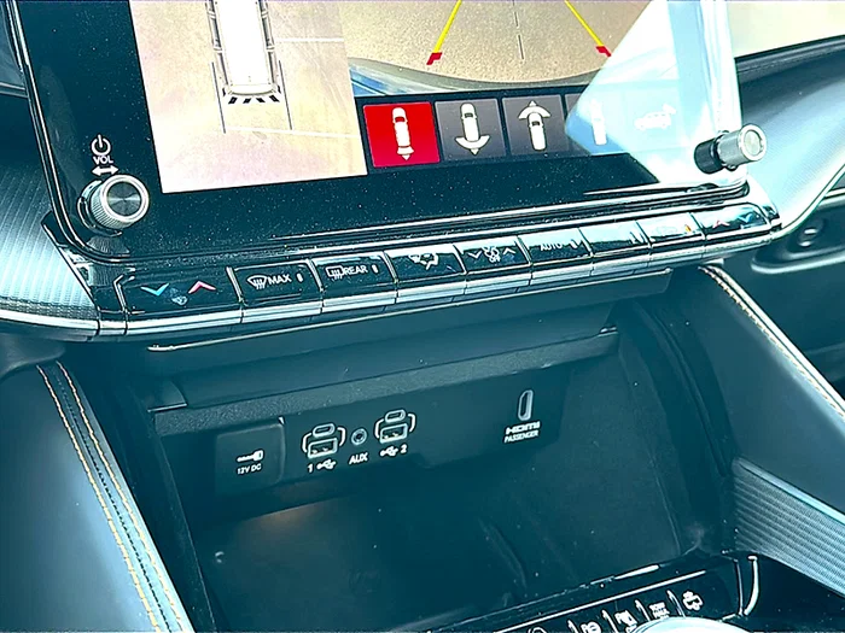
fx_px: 1001
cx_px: 422
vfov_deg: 35.1
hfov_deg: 45.8
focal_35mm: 41
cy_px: 316
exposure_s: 1/60
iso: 80
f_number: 1.78
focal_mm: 6.86
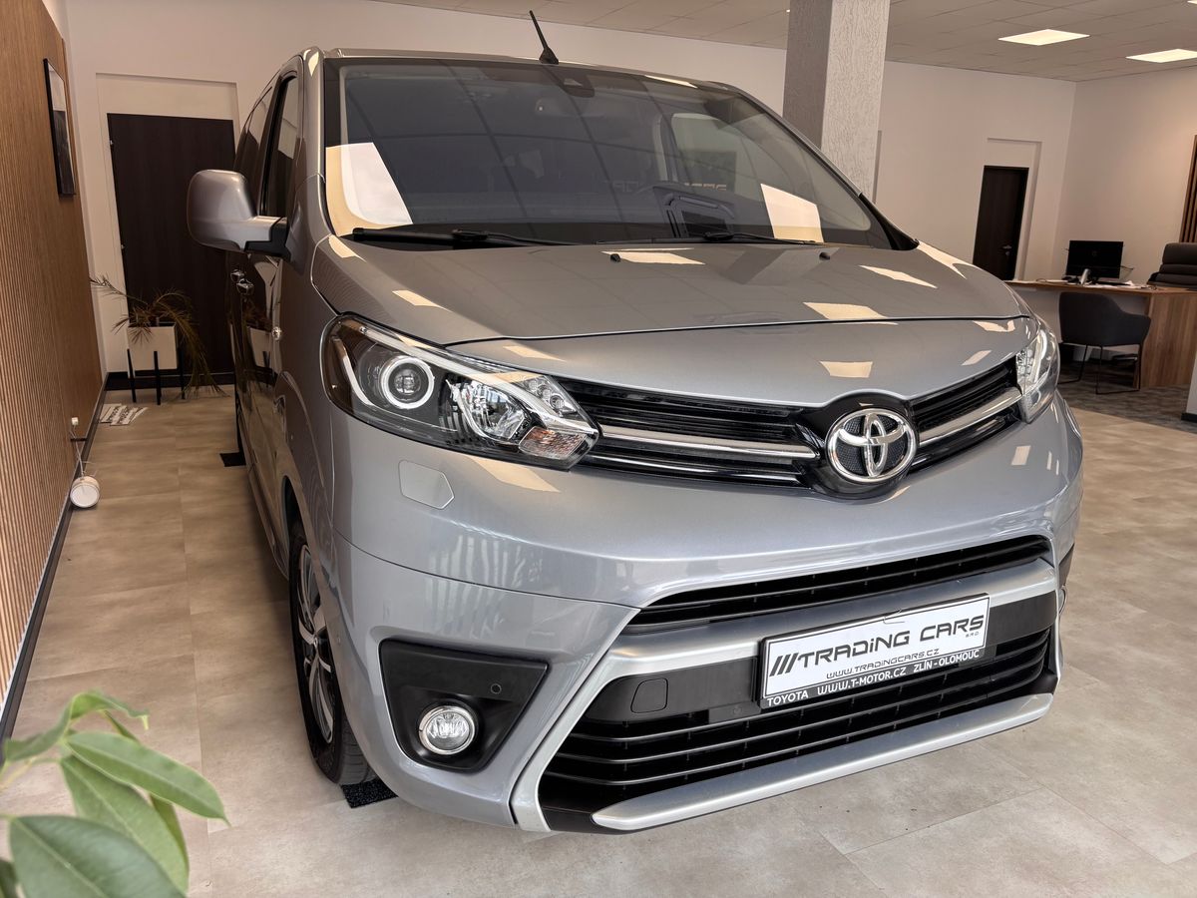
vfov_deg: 53.1
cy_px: 449
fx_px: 899
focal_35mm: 26
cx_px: 598
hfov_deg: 67.3
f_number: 1.6
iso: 40
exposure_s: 1/169
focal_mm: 5.96
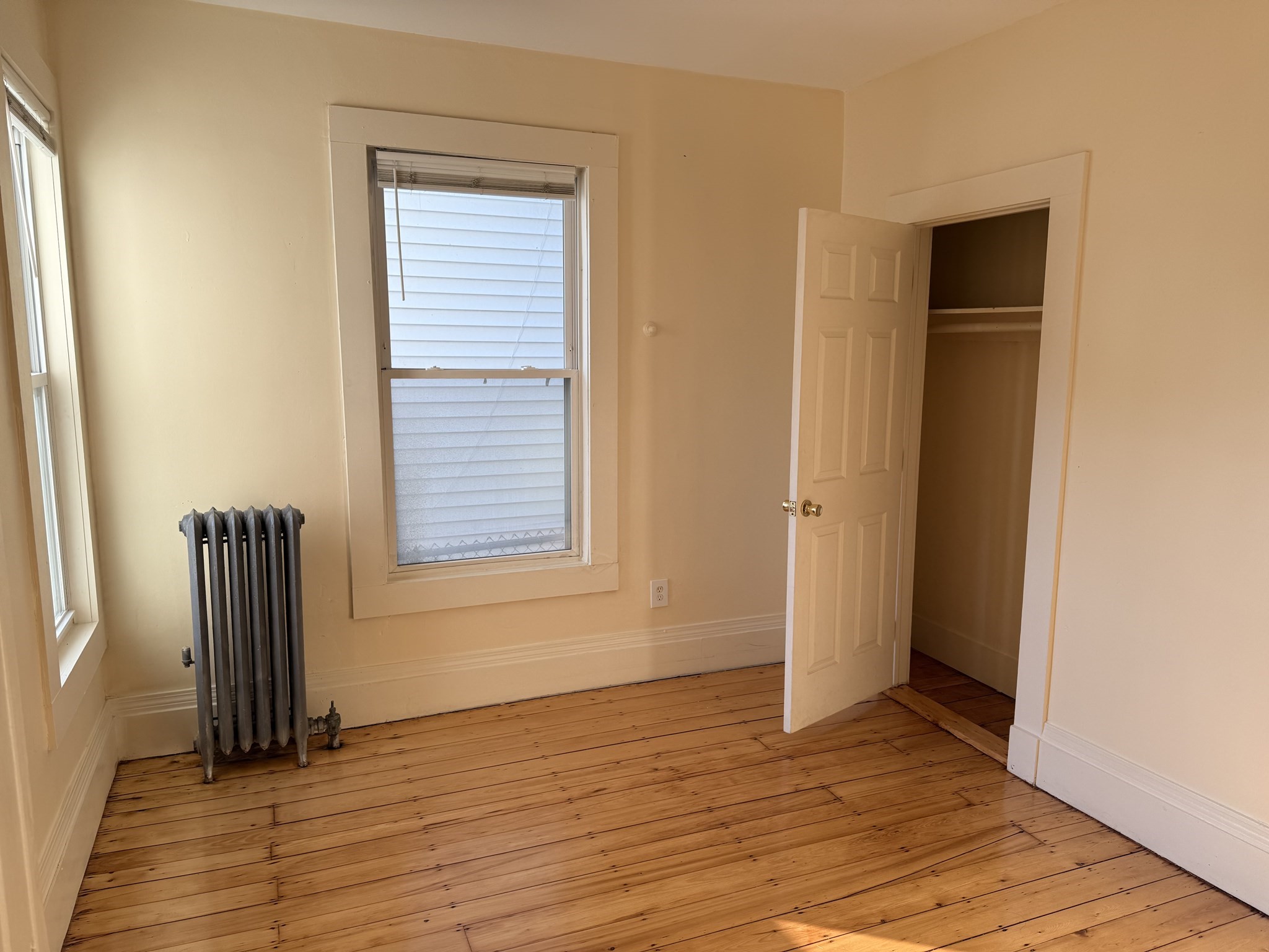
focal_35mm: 24
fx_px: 880
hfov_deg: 71.6
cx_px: 634
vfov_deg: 56.8
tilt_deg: -8.3
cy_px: 476
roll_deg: +0.3
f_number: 1.78
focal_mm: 6.76
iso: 64
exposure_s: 1/256
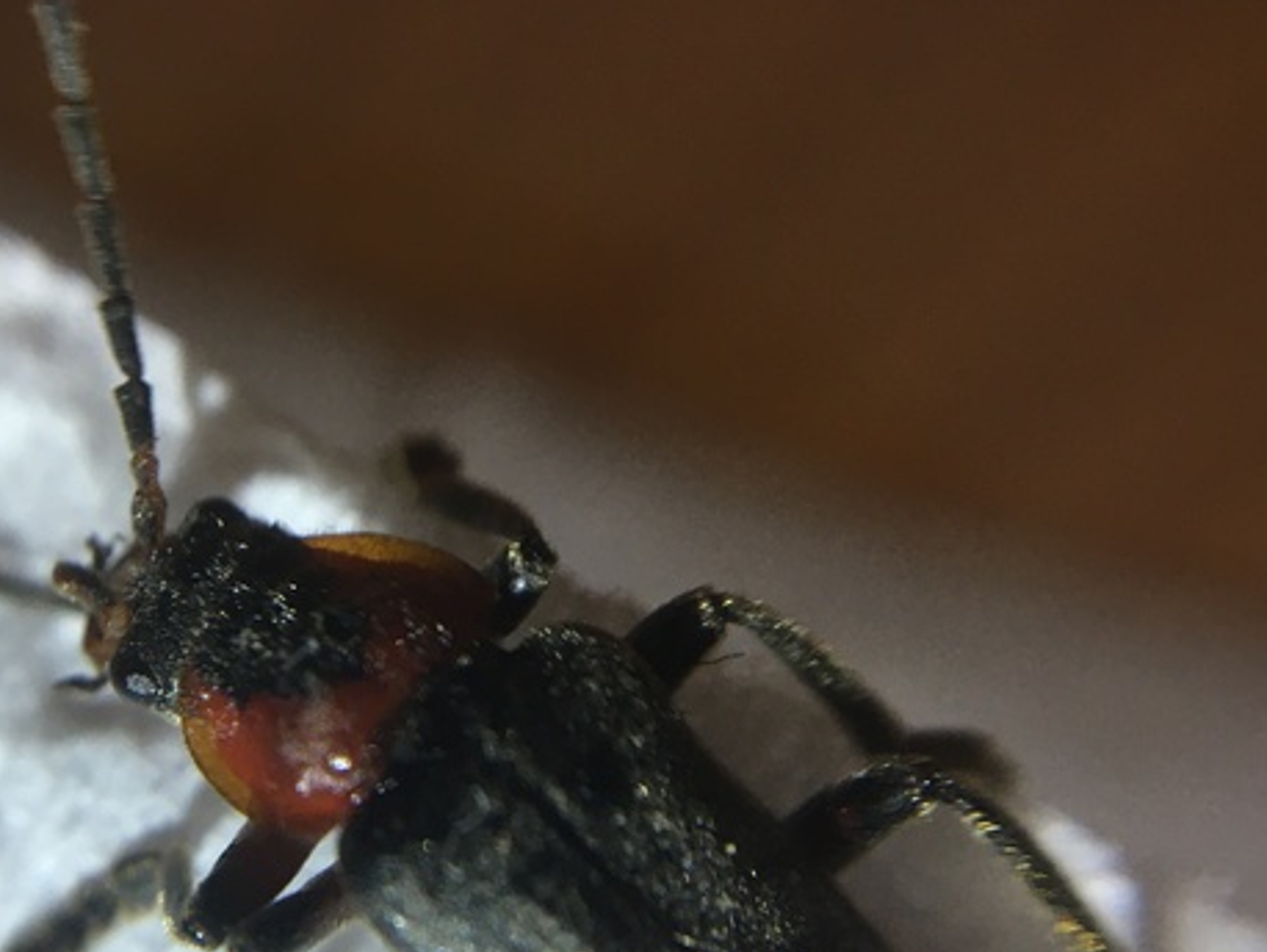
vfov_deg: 26.2
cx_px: 325
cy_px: 861
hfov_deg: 34.8
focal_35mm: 54
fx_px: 1978
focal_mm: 4.15
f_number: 2.2
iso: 80
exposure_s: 1/33
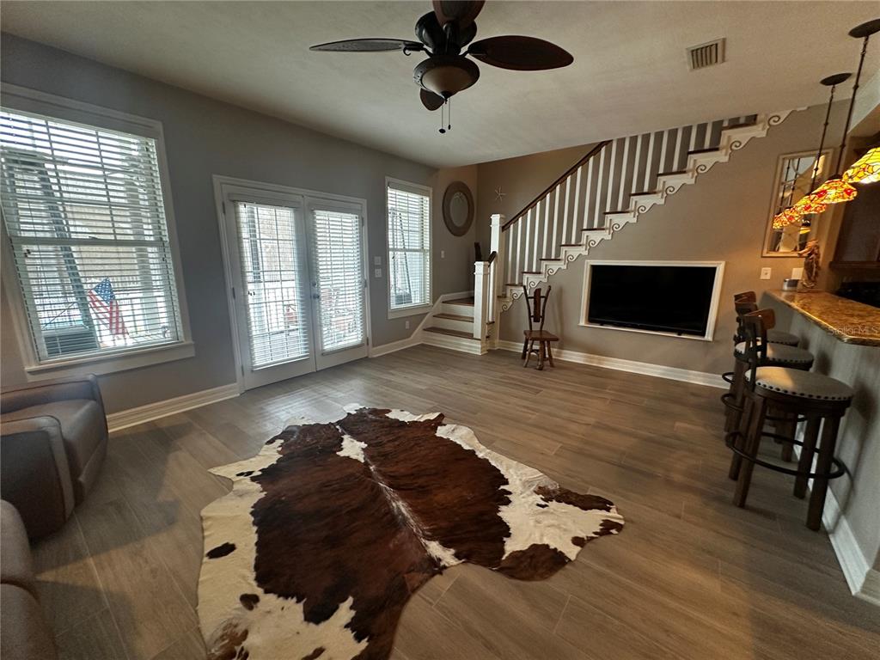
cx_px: 440
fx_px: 356
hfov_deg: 102.1
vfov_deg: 85.7
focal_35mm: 14
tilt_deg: -12.1
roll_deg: +0.2
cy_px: 330
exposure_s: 1/60
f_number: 2.2
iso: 250
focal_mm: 2.22
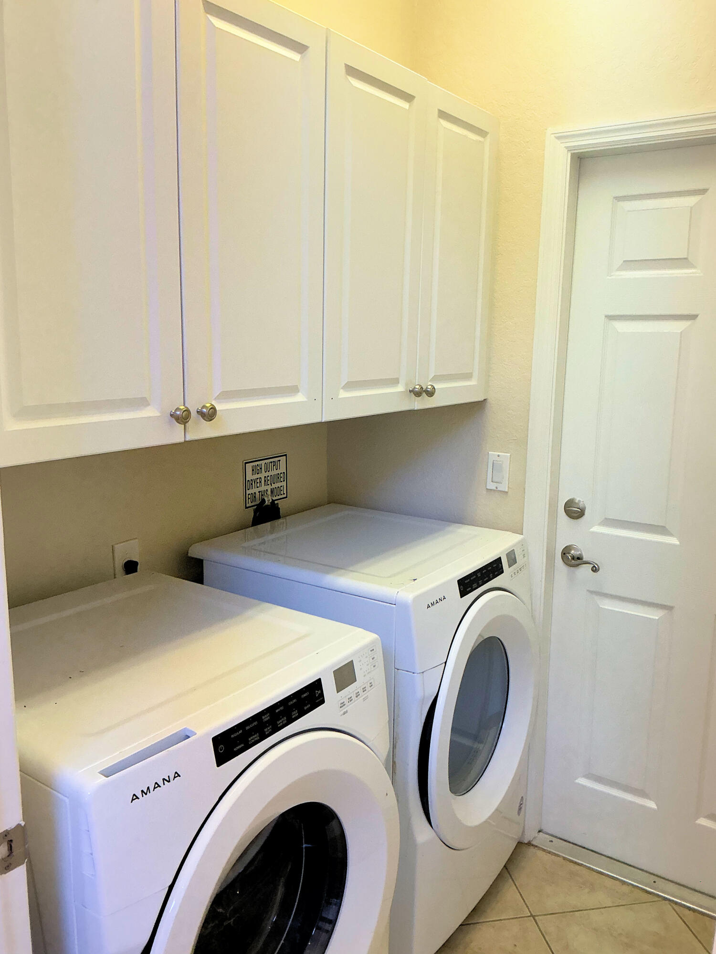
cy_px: 477
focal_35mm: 28
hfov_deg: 49.7
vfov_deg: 63.4
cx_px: 358
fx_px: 772
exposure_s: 1/60
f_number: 1.8
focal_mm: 3
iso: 100
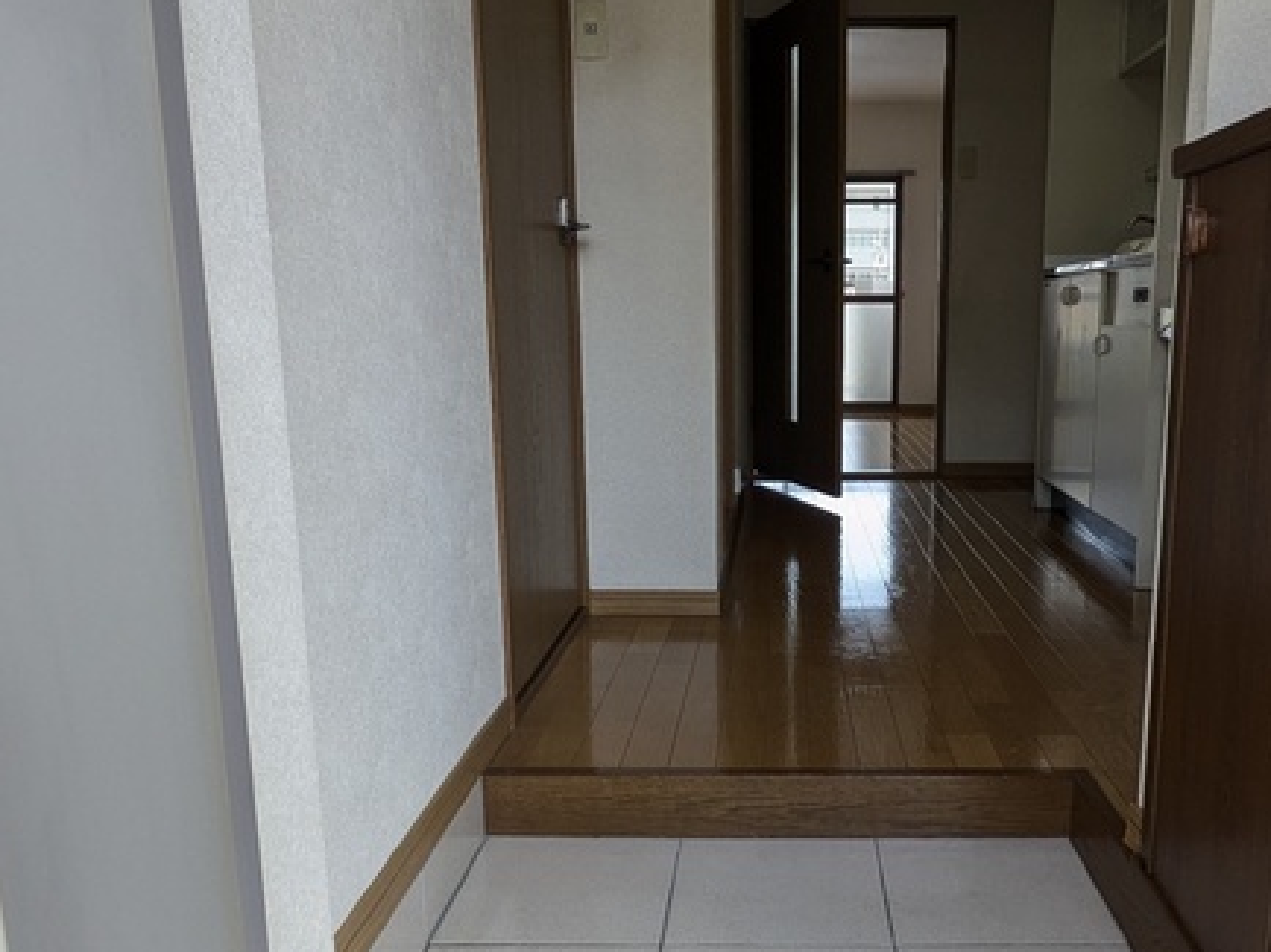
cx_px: 773
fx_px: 1138
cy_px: 527
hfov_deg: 57.8
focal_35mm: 31
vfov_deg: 45.3
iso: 62
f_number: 2.2
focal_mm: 1.83
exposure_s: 1/100
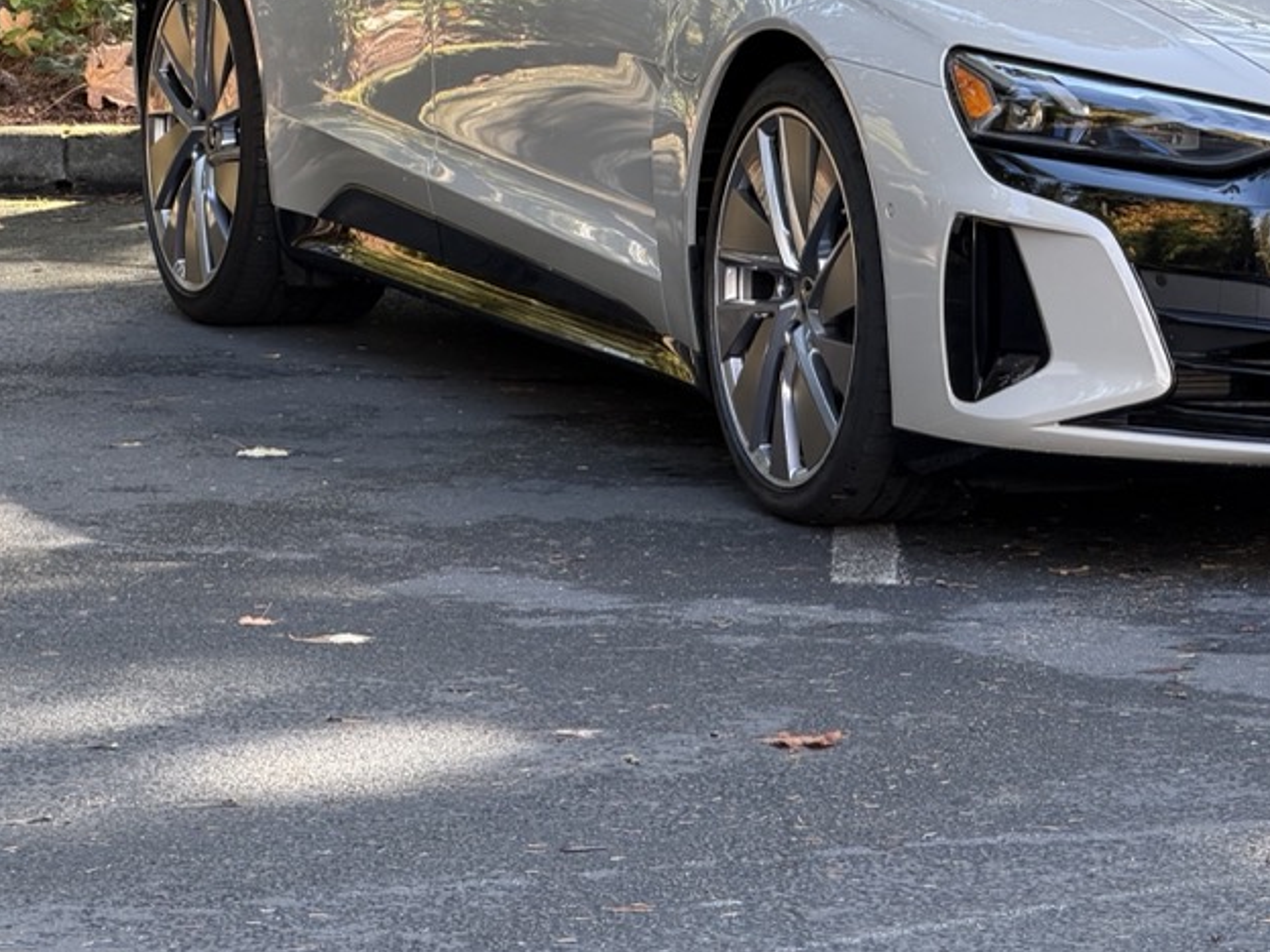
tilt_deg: -4.7
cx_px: 1168
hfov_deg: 9.6
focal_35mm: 205
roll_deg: +1.2
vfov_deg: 7.2
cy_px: 87
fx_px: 7521
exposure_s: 1/121
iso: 80
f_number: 2.8
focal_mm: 16.89
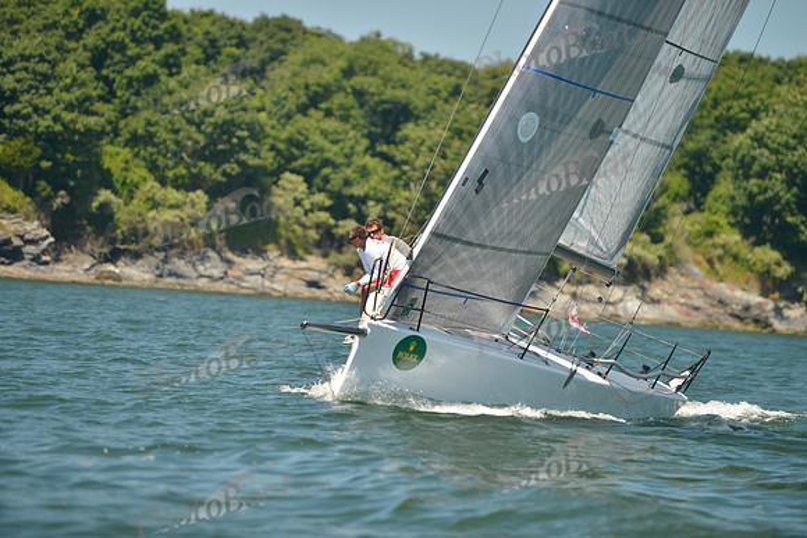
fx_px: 4148
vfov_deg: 7.4
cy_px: 269
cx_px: 404
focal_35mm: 185
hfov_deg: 11.1
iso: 280
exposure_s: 1/1250
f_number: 3.2
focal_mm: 185
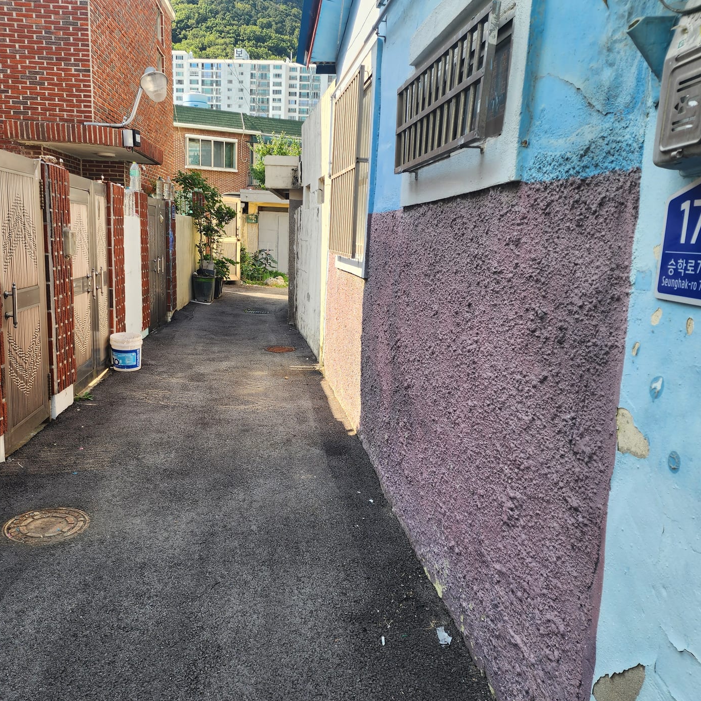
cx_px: 323
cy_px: 354
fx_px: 642
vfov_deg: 57.3
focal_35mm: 28
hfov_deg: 57.2
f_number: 1.8
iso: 12
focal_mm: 6.4
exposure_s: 1/218
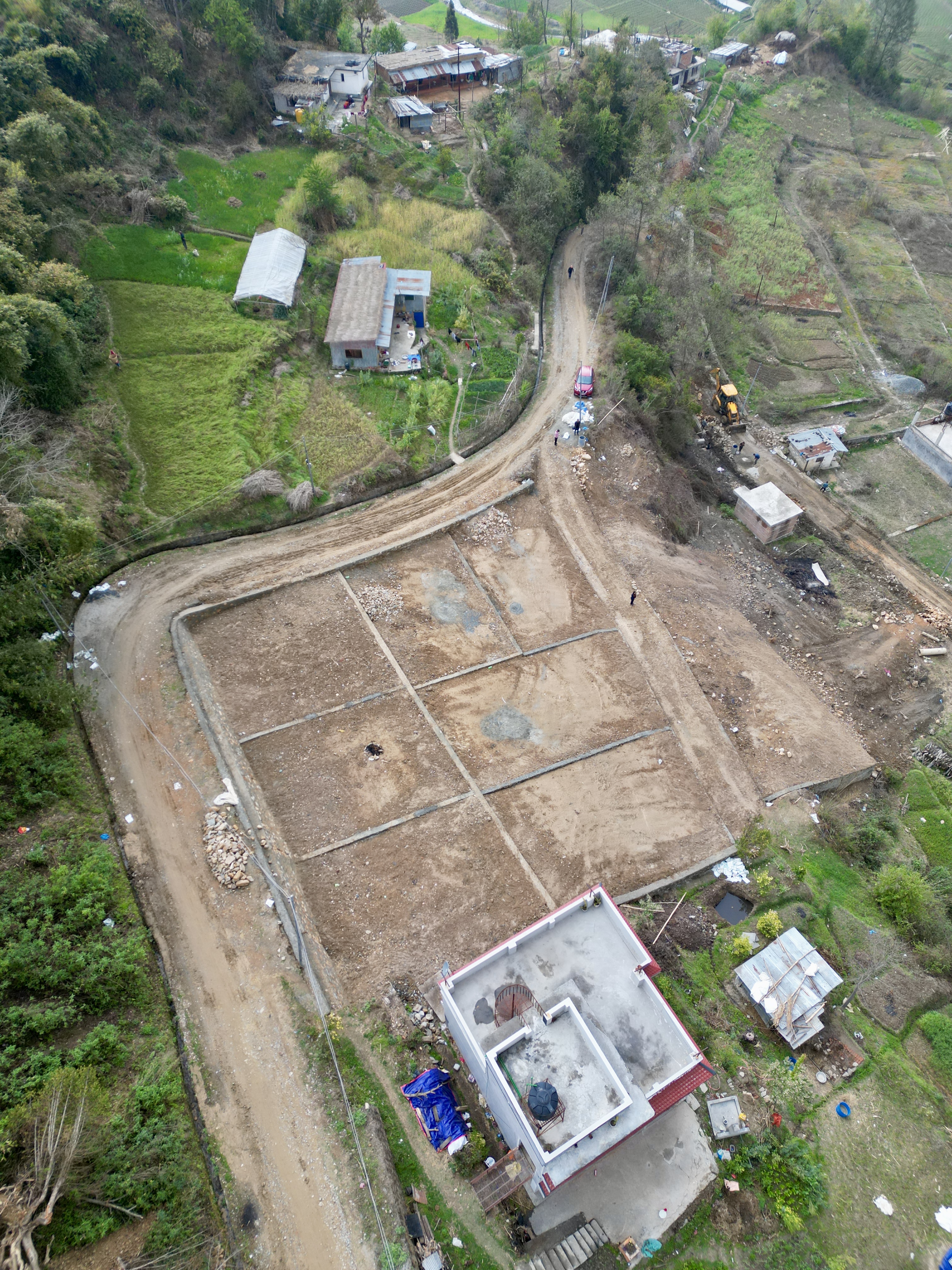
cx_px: 476
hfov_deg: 56.8
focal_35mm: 24
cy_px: 635
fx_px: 880
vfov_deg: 71.6
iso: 110
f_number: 1.7
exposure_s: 1/200
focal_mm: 6.72
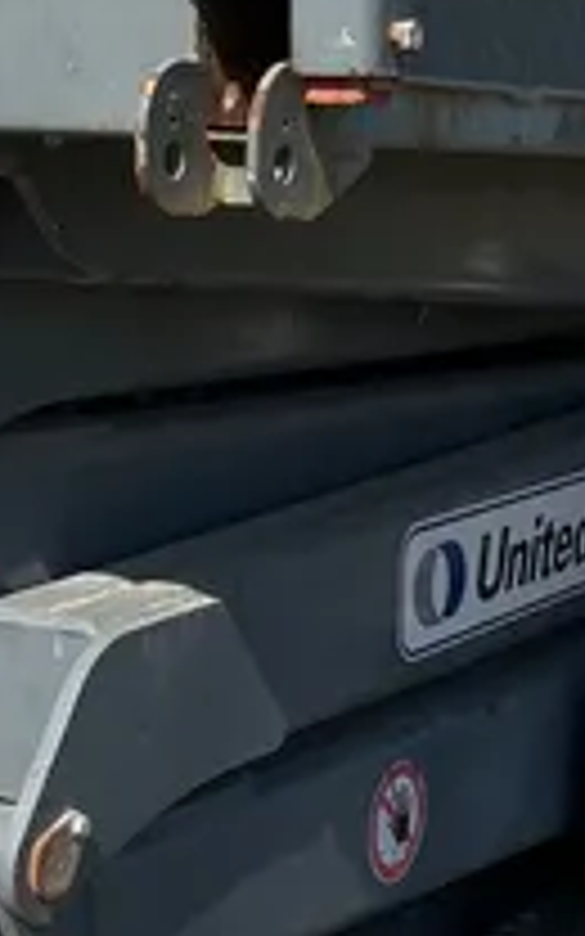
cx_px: 423
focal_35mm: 97
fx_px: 2474
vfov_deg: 21.2
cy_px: 700
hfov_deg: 13.4
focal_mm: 5.1
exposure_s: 1/2688
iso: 50
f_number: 1.6
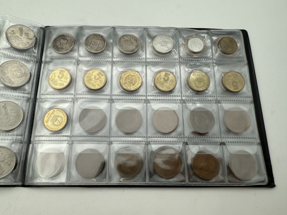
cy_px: 108
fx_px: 199
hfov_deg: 71.6
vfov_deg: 56.8
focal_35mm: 24
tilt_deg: -72.5
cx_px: 144
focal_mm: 2.22
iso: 40
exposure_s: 1/261
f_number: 2.2
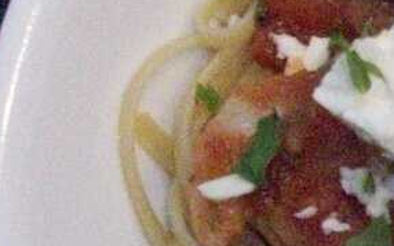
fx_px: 1622
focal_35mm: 151
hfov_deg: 13.0
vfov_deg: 8.7
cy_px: 238
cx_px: 616
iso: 800
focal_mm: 5.7
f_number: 2.8
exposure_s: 1/128
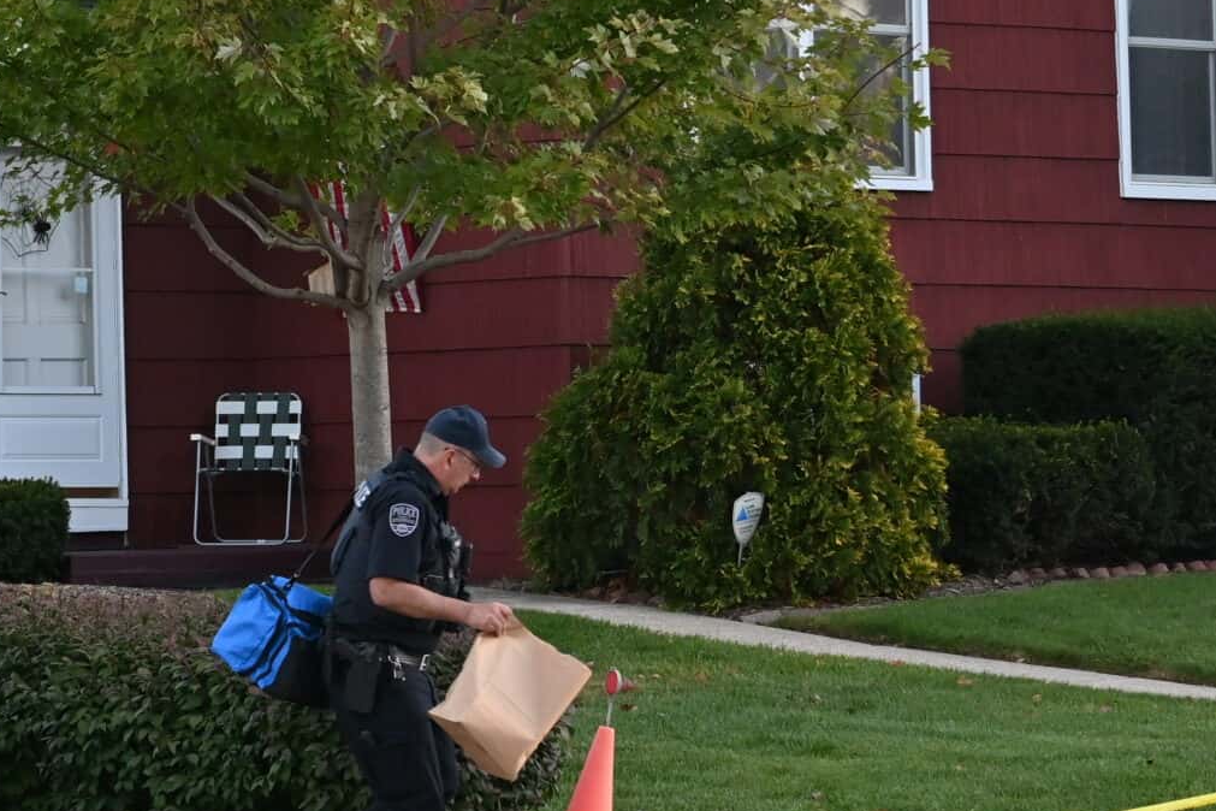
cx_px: 41
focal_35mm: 190
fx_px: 6417
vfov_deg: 7.2
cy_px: 161
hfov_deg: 10.7
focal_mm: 50
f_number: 4.5
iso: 360
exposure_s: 1/250
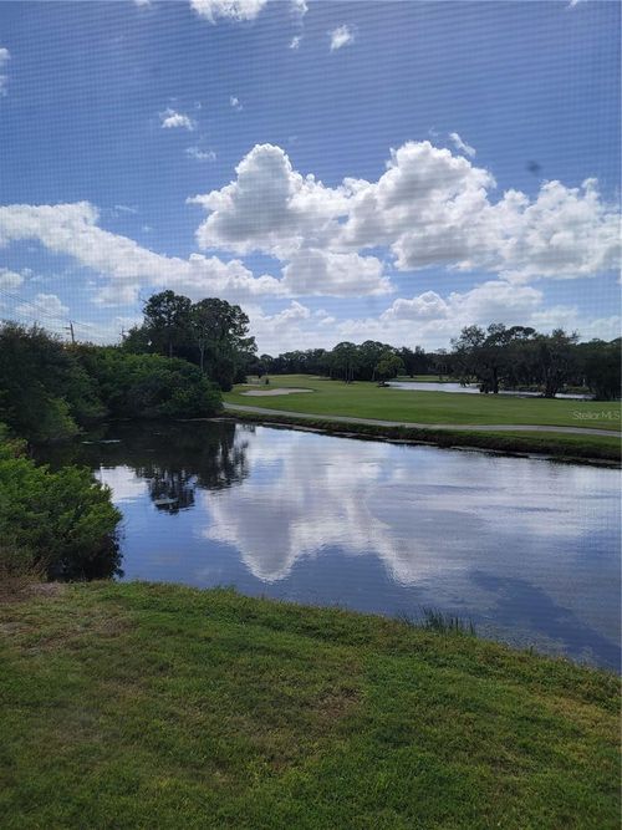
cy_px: 415
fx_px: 575
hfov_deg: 56.8
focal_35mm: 24
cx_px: 311
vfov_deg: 71.6
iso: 16
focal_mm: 6.7
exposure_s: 1/781
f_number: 1.8
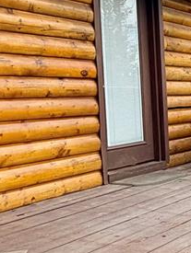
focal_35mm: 61
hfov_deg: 21.6
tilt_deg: -2.2
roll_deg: +2.5
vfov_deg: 31.6
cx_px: 251
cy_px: 118
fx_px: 448
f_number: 2.2
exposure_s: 1/163
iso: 50
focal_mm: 2.22
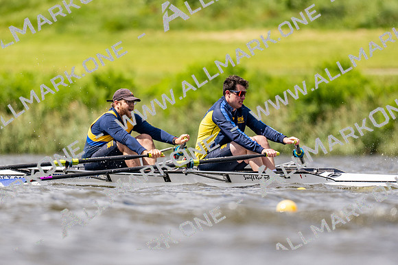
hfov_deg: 2.3
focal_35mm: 900
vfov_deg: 1.5
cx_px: 199
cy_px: 132
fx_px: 9944
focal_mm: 600
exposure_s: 1/2500
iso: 280
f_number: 4
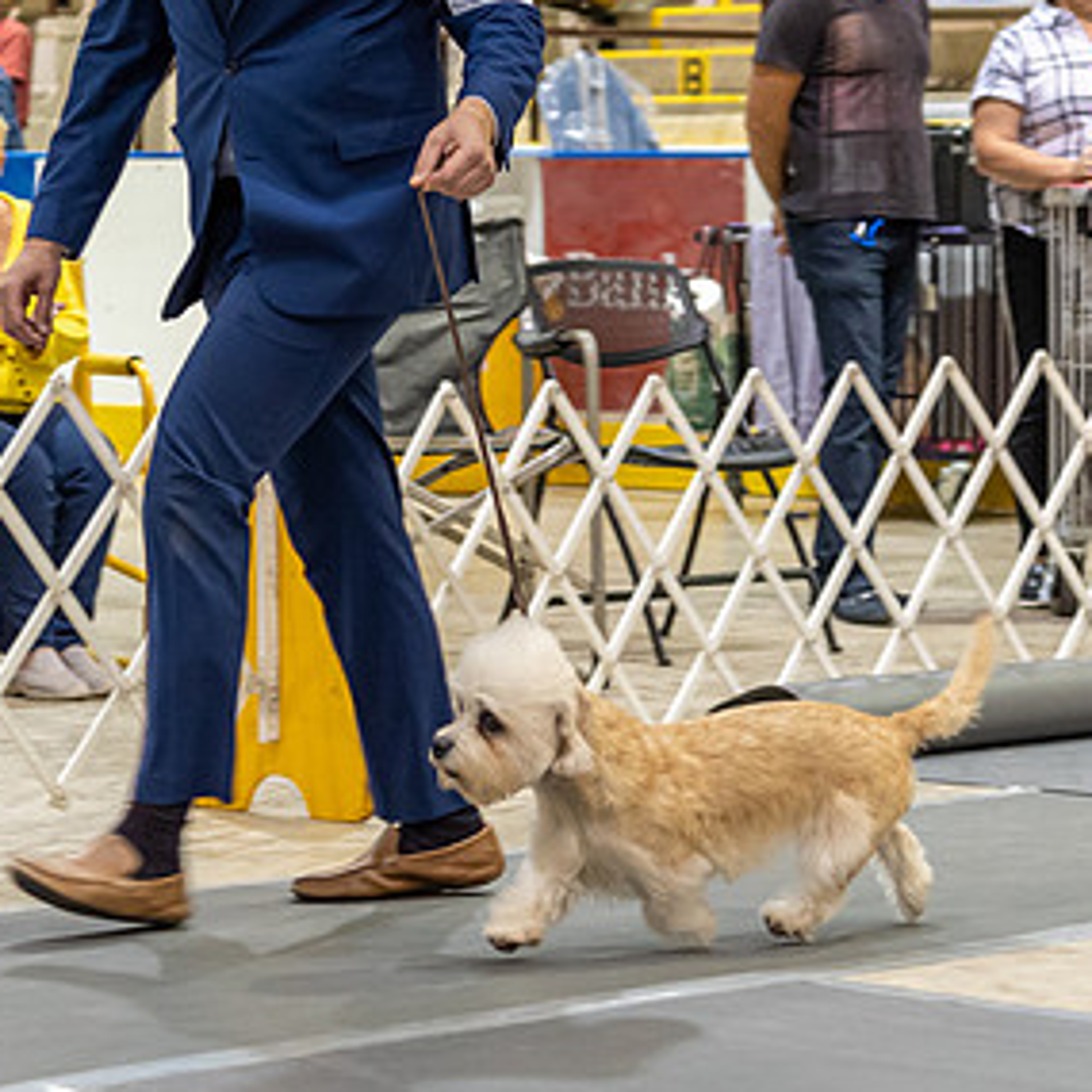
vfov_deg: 11.3
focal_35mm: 155
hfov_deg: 11.3
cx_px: 531
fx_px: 5532
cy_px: 441
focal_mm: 77
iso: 3200
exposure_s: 1/200
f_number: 4
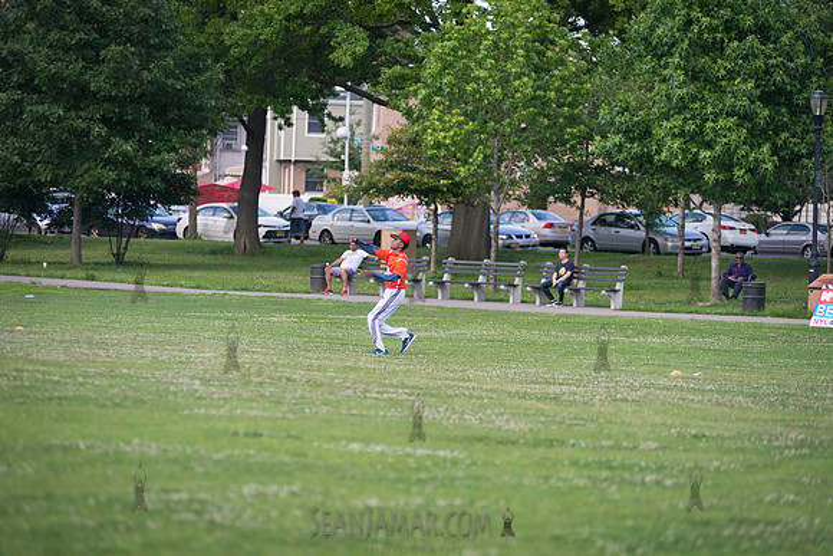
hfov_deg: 12.1
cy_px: 278
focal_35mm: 170
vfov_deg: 8.1
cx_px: 416
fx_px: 3934
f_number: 2.8
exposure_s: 1/800
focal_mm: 170
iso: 200
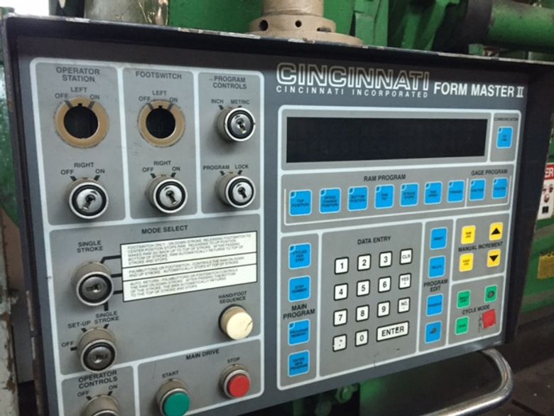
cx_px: 277
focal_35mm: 29
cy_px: 208
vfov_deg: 48.2
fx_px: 464
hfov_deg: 61.7
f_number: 2.2
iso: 160
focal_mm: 4.15
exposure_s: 1/30
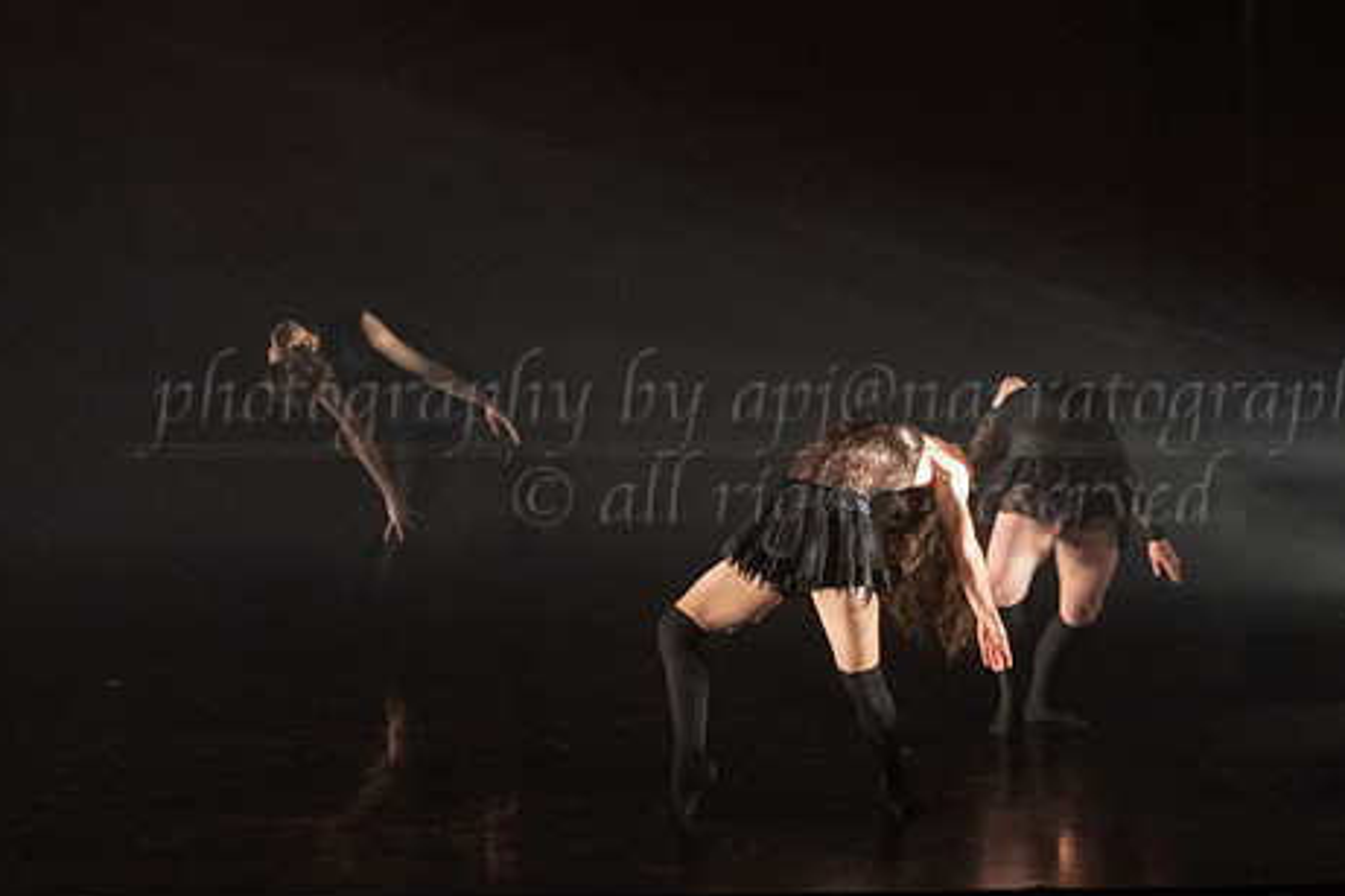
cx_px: 883
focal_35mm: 123
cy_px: 637
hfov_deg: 16.6
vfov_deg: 11.1
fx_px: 4594
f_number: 3.2
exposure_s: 1/500
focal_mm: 71
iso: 4000
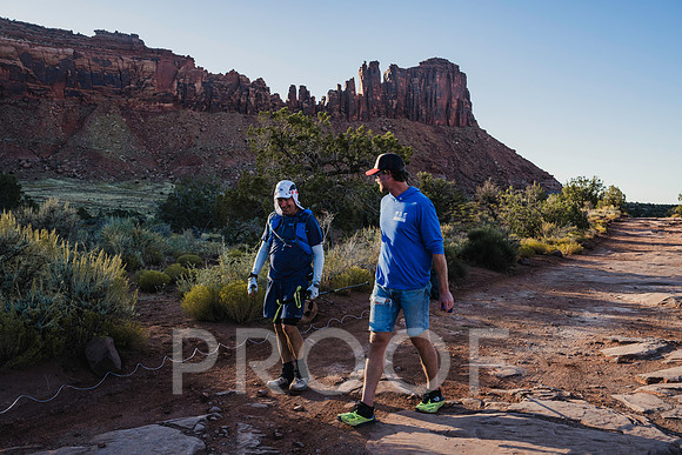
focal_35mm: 30
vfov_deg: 43.6
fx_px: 568
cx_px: 341
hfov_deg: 61.9
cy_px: 228
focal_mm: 30
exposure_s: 1/250
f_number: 5.6
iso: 100
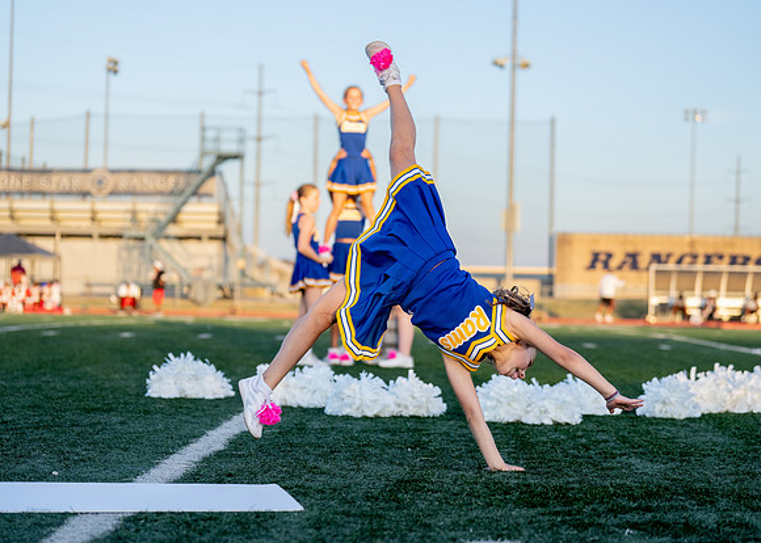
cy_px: 272
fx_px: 1725
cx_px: 410
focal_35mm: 80
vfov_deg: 17.9
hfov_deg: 24.9
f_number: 2.8
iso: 500
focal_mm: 70
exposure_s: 1/2500
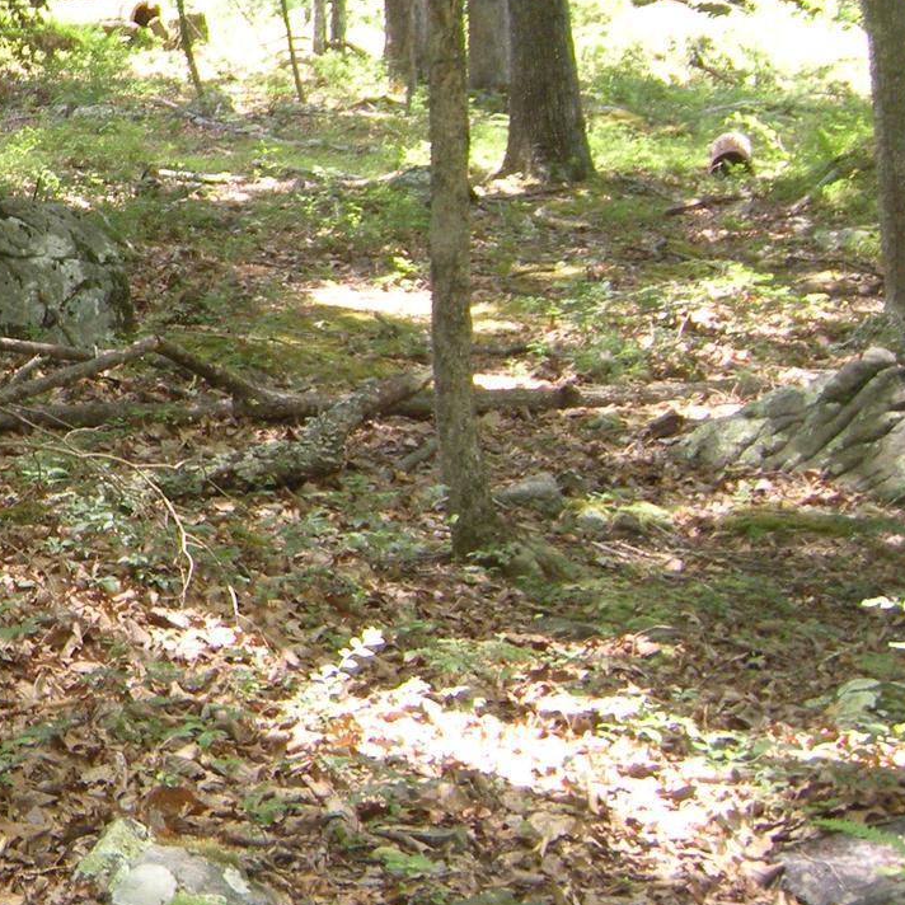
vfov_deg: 19.3
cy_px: 191
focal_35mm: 89
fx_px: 2632
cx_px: -242
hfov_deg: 18.3
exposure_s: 1/48.8
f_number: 3.8
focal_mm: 5.9
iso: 112
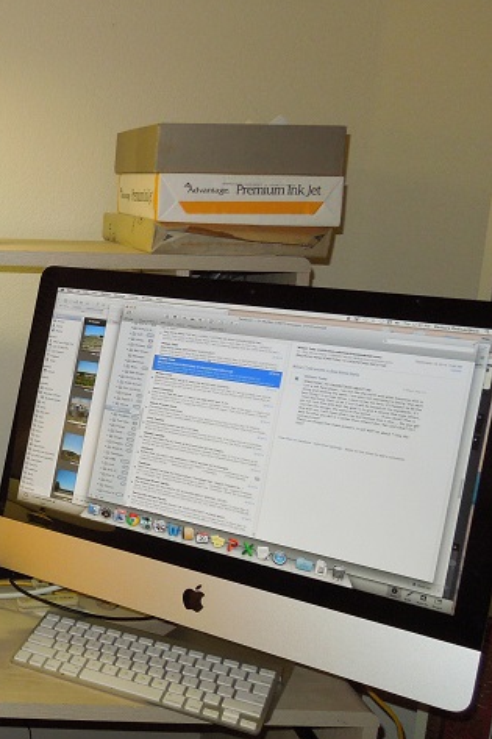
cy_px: 380
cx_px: -105
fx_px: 903
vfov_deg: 44.5
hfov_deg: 26.9
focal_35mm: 44
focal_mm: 4.5
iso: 320
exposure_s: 1/40
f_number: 3.3
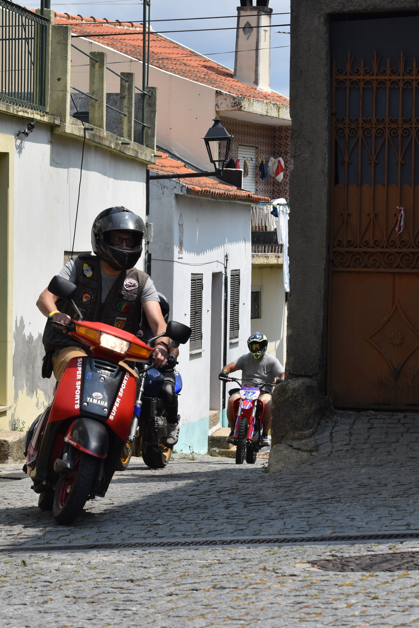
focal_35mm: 125
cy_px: 315
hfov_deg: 11.0
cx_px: 259
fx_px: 2178
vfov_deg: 16.4
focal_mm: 55
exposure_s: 1/1600
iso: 400
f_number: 7.1
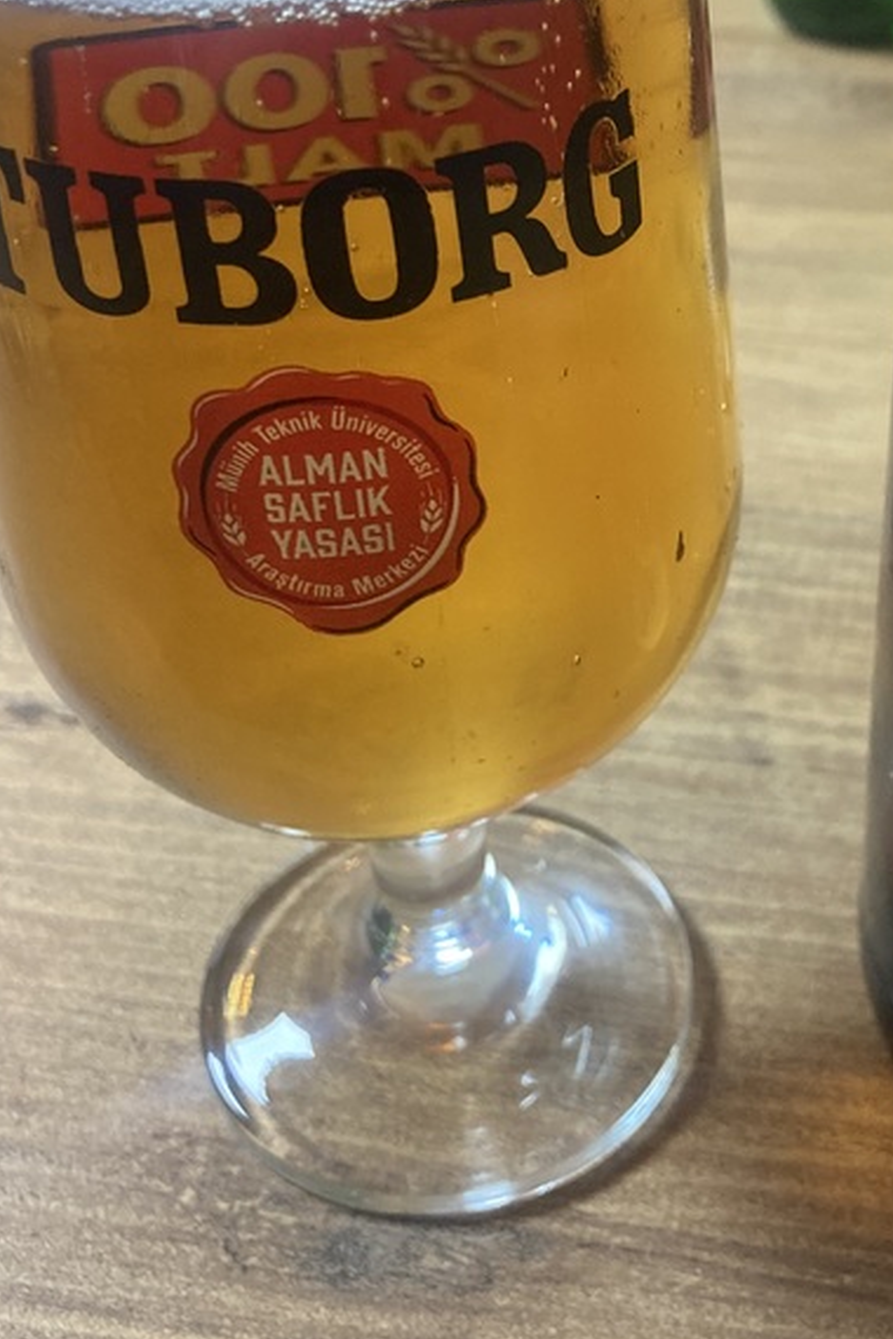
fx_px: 1749
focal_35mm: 47
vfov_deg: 41.7
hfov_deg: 28.4
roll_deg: +1.0
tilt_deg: -35.6
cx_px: 634
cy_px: 524
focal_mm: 3.99
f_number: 1.8
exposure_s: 1/33
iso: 250
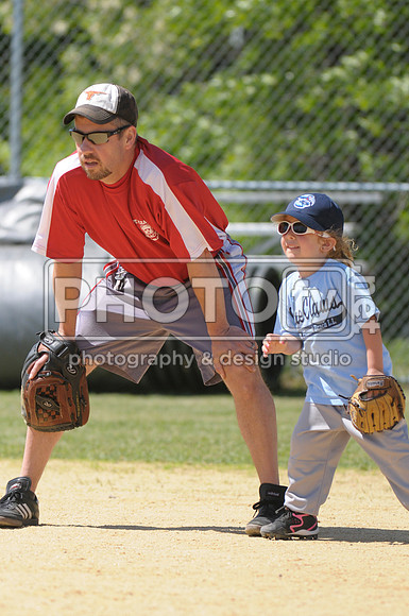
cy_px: 308
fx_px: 5127
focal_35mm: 300
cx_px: 204
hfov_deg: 4.6
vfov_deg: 6.9
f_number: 4
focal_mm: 200
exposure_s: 1/3200
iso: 640
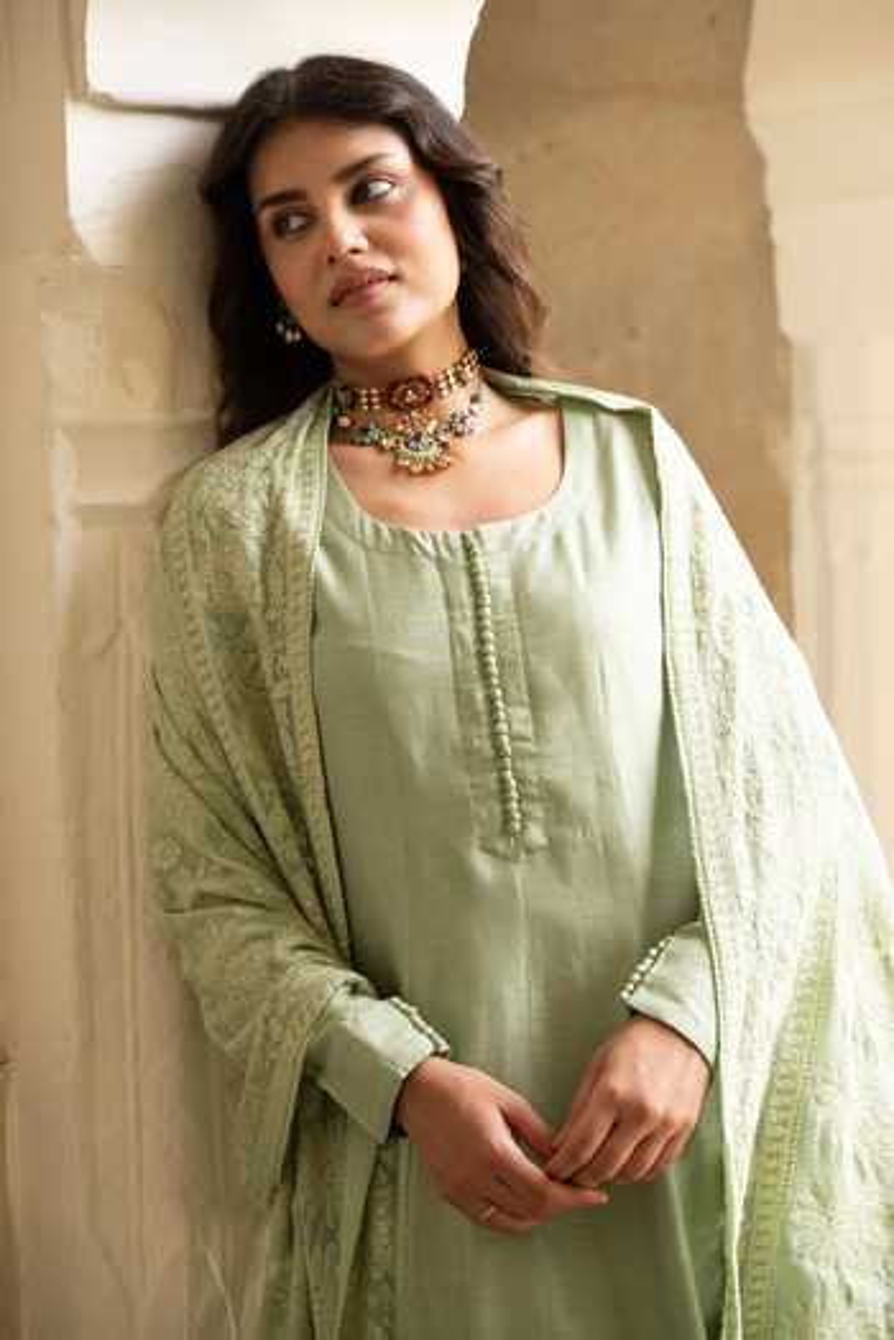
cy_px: 670
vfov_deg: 27.0
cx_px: 447
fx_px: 2794
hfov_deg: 18.2
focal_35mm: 75
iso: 640
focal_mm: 75
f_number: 4.5
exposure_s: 1/250
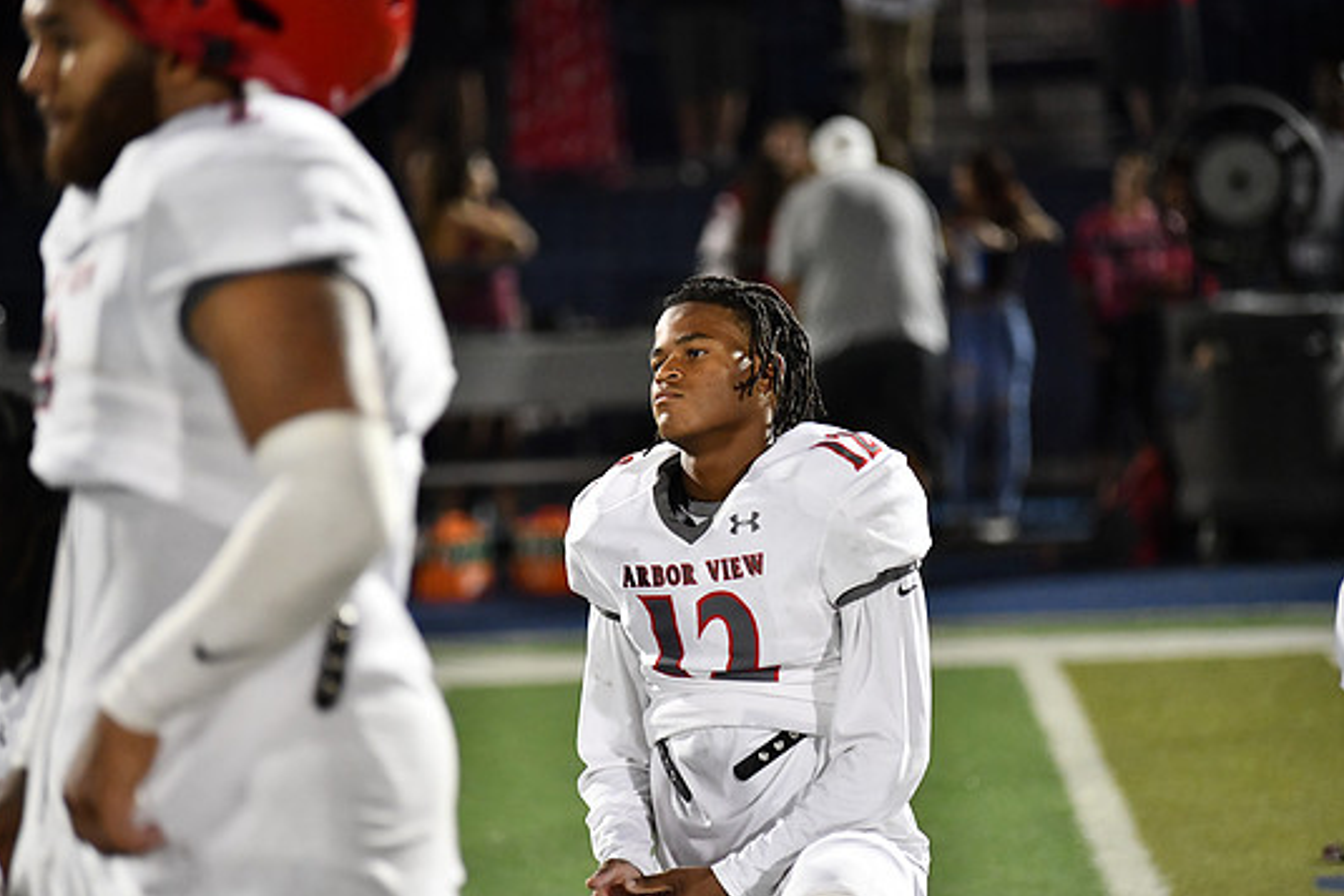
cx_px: 711
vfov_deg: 8.2
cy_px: 481
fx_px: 6273
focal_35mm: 168
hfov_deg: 12.2
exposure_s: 1/1250
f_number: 2.8
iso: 6400
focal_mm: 155
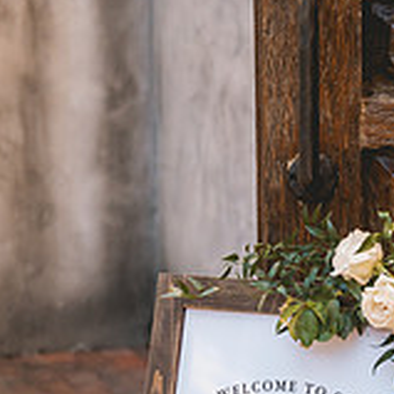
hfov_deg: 12.7
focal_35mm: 137
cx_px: 326
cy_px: 364
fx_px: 1764
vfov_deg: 12.6
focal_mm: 57
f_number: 2.8
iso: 2000
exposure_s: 1/6400
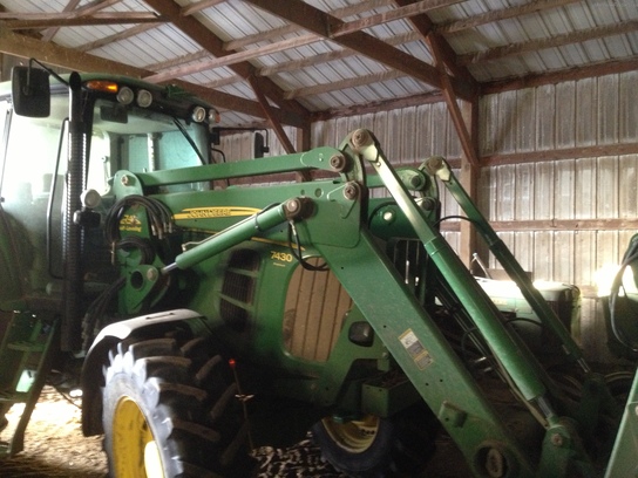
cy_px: 239
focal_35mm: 35
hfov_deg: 52.6
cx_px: 319
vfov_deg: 40.7
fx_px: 645
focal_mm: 4.28
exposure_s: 1/15
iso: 400
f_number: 2.4
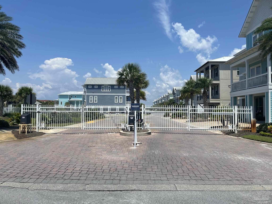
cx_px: 136
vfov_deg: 53.1
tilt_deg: +3.5
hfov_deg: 67.3
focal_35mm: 26
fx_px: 204
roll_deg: +0.9
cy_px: 102
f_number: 1.6
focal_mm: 5.1
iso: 50
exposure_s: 1/6173
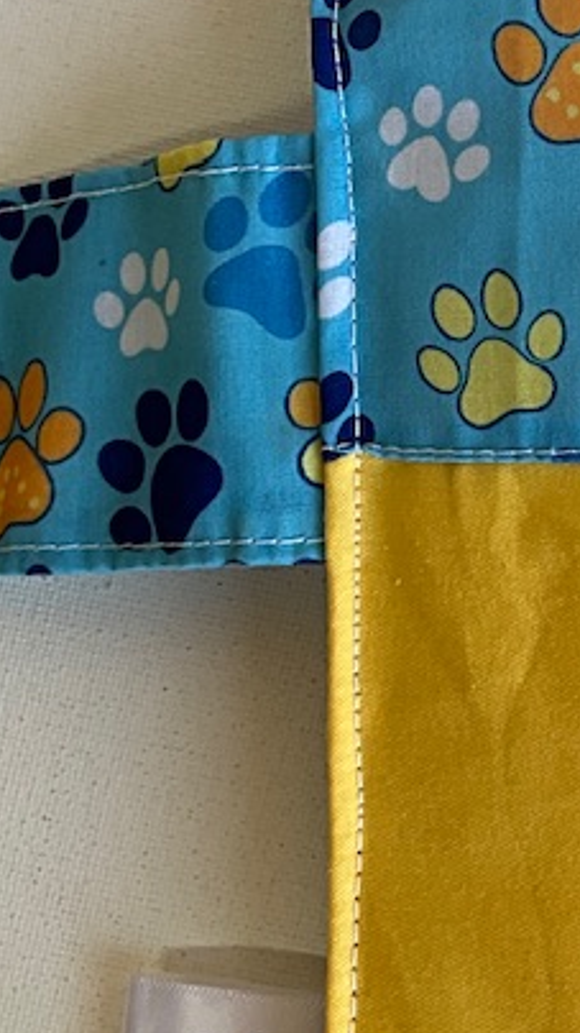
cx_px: 1002
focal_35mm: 100
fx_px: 2736
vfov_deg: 21.2
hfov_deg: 11.3
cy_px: 248
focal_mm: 3
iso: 25
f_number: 1.8
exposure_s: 1/100
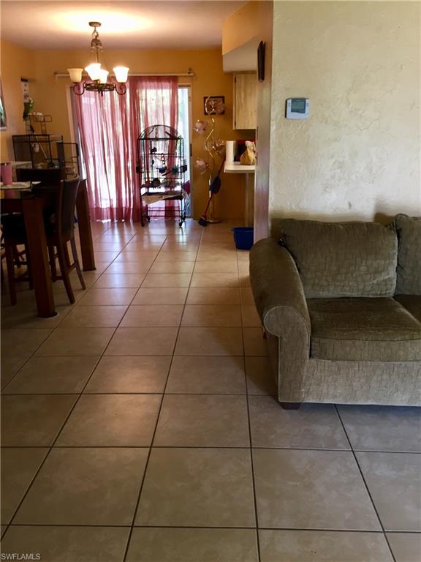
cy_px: 281
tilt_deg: -17.5
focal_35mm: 29
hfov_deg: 48.2
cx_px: 210
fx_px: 470
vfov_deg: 61.7
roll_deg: +0.0
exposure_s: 1/30
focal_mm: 4.15
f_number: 2.2
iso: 64
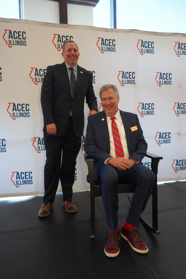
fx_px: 217
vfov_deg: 65.5
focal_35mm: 28
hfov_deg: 46.4
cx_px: 93
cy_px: 140
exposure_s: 1/160
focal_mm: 28
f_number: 4
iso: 6400
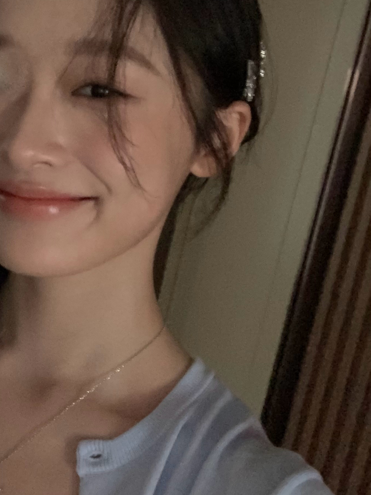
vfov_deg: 34.6
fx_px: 786
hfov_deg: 25.9
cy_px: 162
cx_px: 53
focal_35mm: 55
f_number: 2.2
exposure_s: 1/15
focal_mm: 2.87
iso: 1600
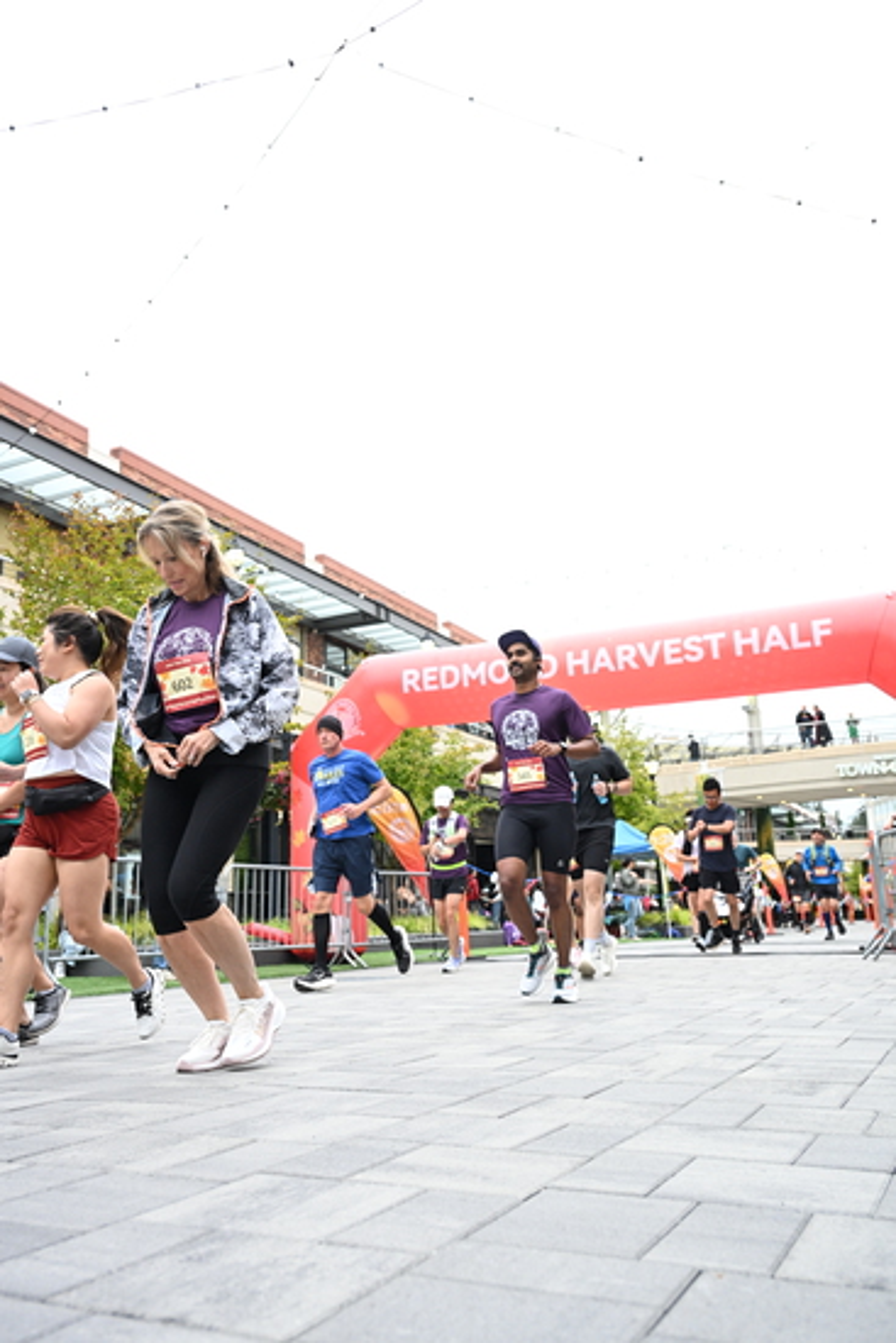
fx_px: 1082
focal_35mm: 29
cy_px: 672
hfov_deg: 45.0
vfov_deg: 63.6
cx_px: 448
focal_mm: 29
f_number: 4
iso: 2000
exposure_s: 1/640
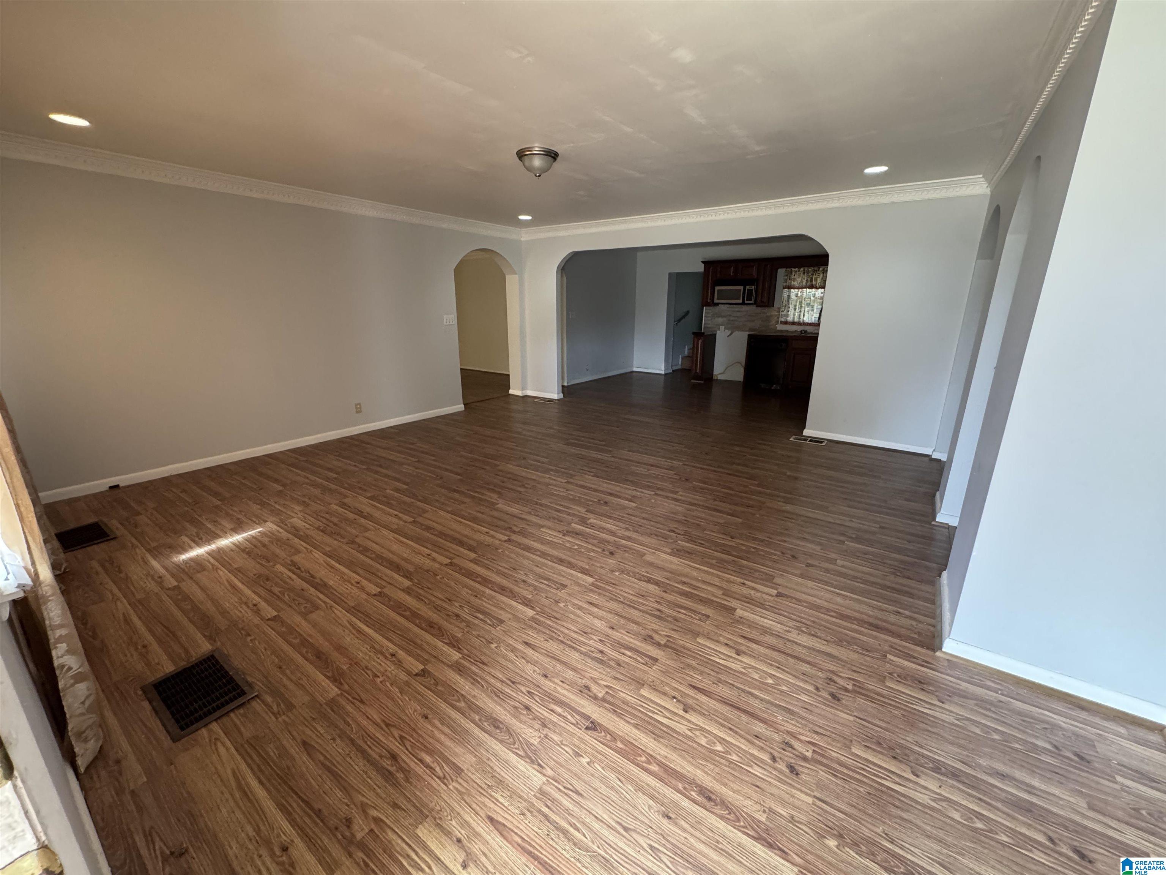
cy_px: 438
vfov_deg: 85.7
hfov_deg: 102.1
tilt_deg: -16.6
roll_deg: -0.5
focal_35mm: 14
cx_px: 583
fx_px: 472
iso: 320
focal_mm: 2.22
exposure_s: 1/60
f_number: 2.2
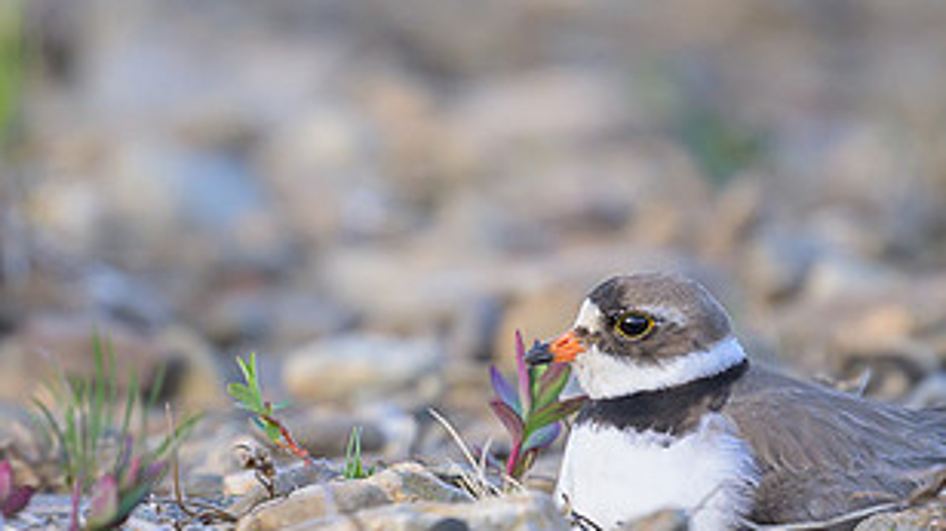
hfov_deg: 1.2
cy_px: 252
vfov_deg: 0.7
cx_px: 299
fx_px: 43932
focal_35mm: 1752
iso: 800
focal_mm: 560
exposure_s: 1/1250
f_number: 4
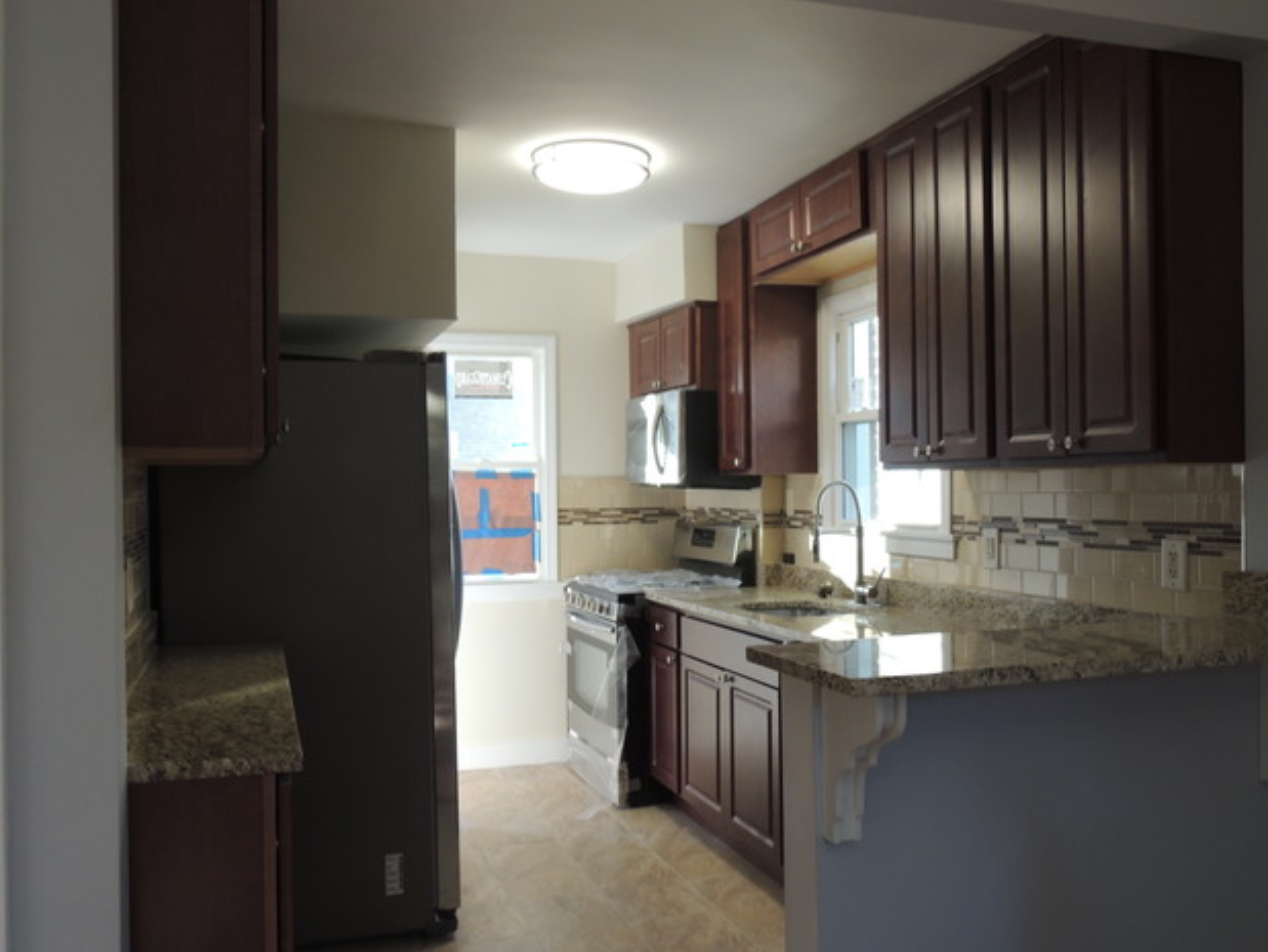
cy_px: 489
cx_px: 639
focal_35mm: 31
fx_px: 1136
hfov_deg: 58.3
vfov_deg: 45.5
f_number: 3.1
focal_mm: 5.3
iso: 180
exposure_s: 1/30
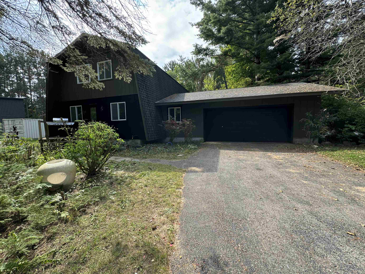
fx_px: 148
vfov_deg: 85.7
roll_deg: +2.4
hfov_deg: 102.1
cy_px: 137
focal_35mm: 14
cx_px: 182
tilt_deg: -4.1
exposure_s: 1/261
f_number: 2.2
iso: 40
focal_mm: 2.22
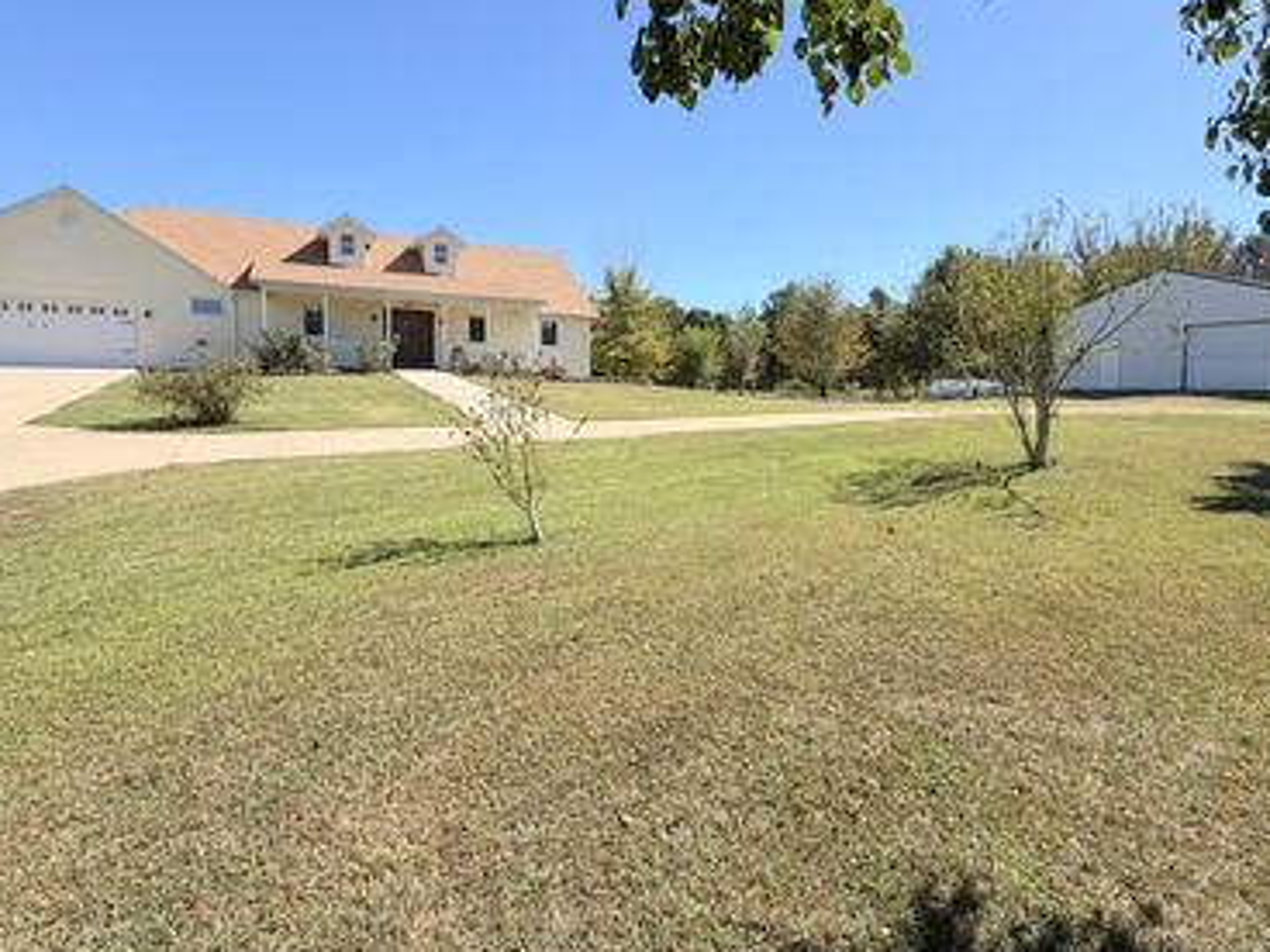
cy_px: 423
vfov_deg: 68.5
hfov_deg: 84.5
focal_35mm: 19
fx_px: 697
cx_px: 687
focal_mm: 2.22
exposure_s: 1/770
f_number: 2.2
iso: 32
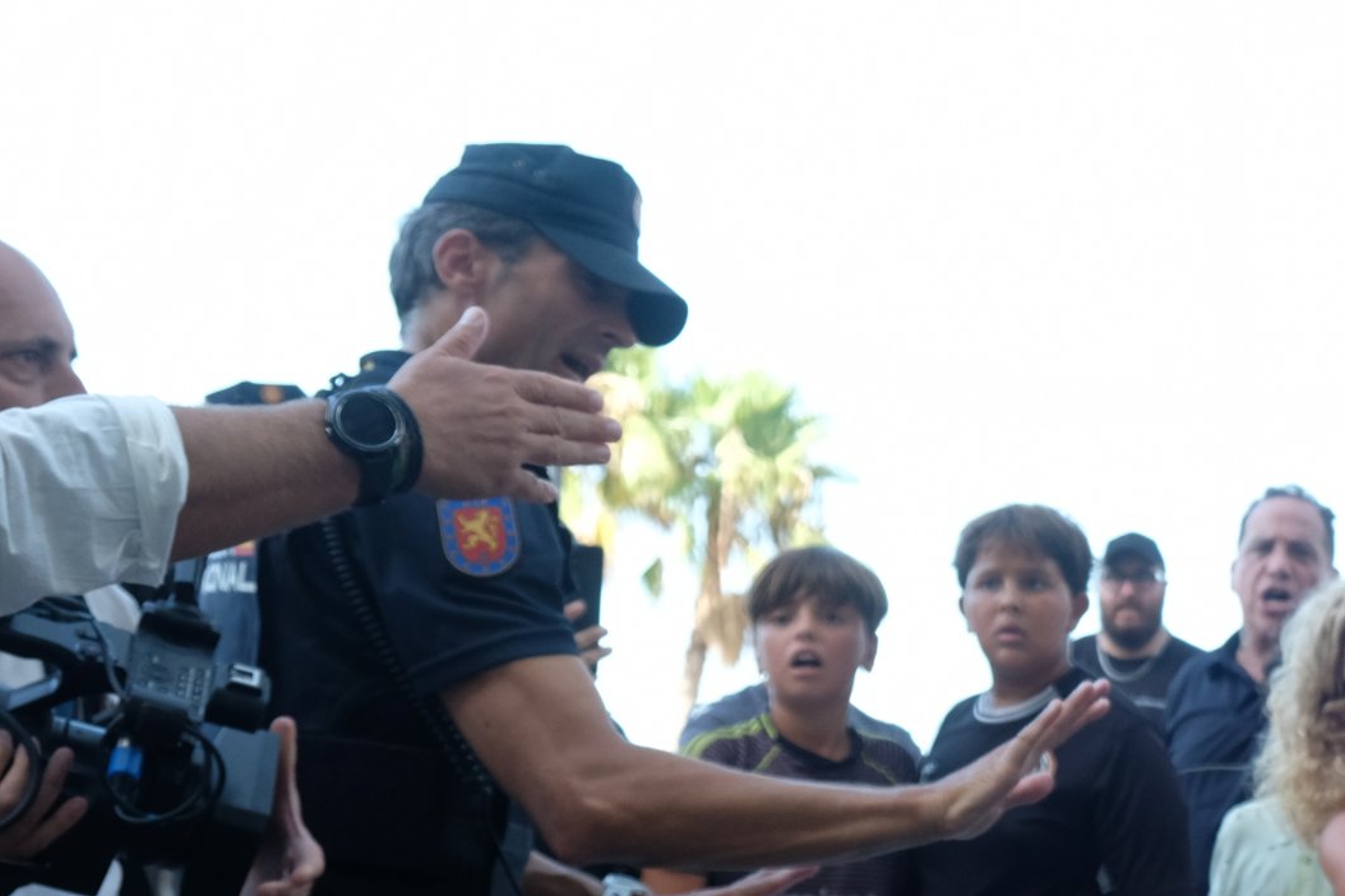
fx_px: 3062
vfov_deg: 16.6
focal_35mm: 82
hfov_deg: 23.6
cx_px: 1387
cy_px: 556
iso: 800
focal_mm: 24.3
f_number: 4.5
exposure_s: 1/500
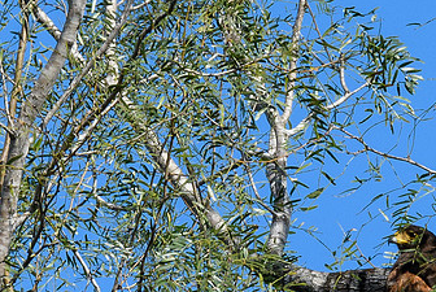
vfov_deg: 0.9
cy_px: 256
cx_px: 439
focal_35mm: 1600
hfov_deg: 1.3
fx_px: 19403
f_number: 11
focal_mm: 200
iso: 220
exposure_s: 1/320
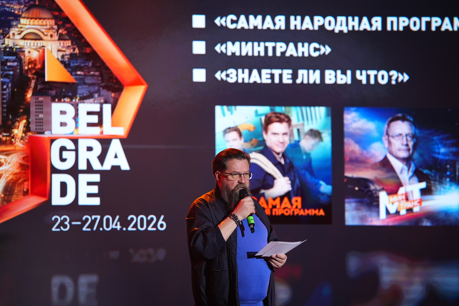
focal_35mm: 162
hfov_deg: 12.7
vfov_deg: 8.5
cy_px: 153
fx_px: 2065
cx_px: 230
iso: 1000
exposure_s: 1/320
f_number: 2.8
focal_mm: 162
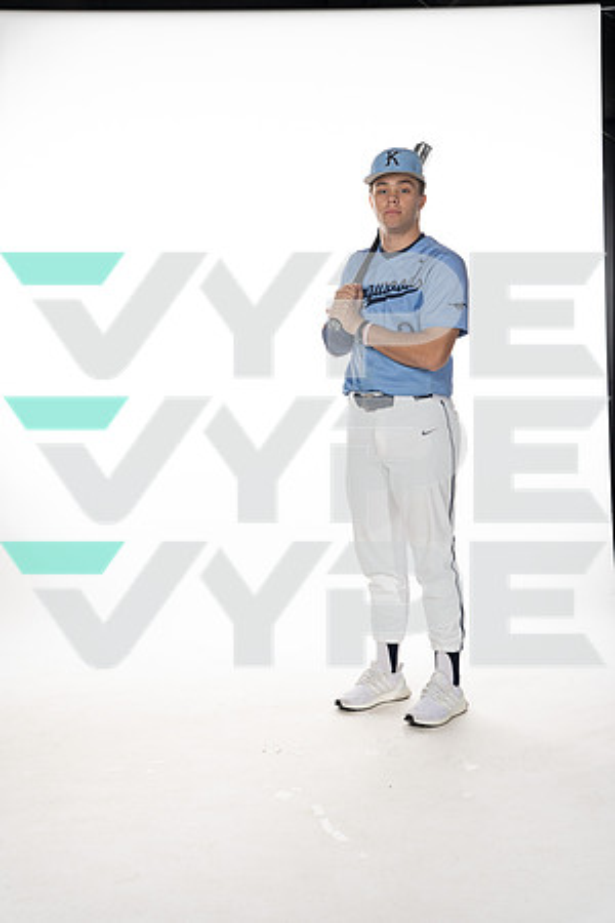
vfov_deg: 39.6
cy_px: 462
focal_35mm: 50
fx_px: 1281
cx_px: 308
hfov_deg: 27.0
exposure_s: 1/250
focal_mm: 50
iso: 400
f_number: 6.3
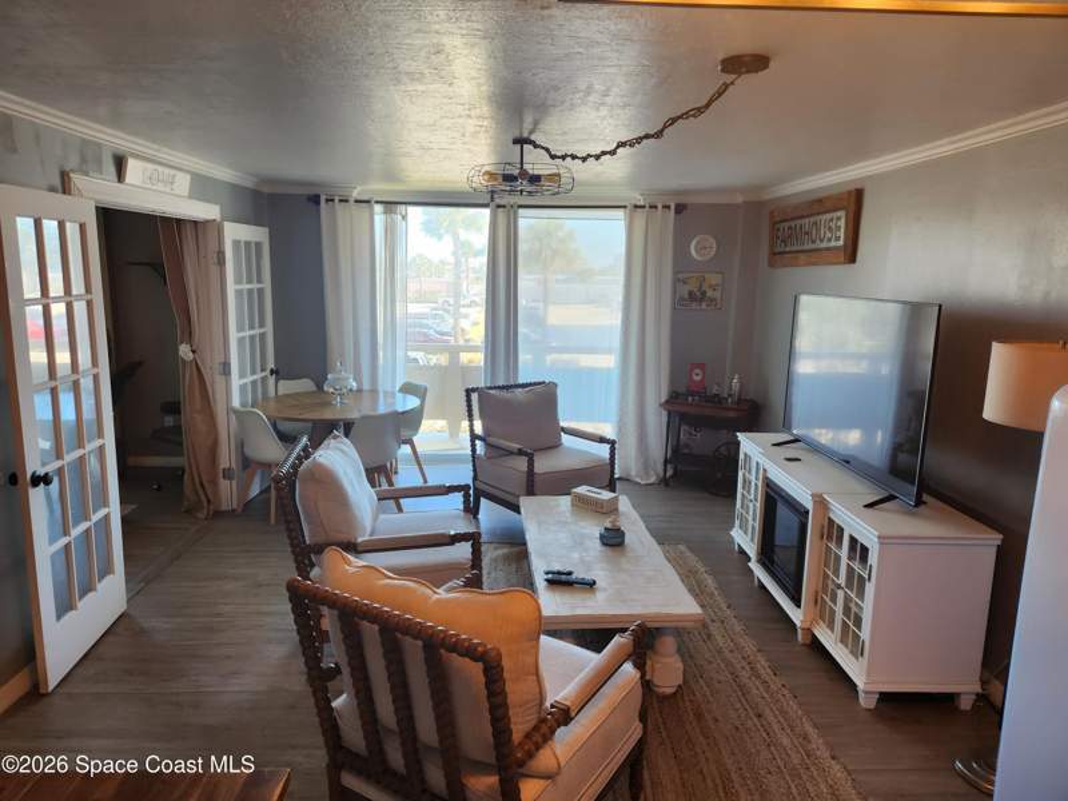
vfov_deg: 58.9
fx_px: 710
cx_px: 534
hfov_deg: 73.9
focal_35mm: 23
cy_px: 400
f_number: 1.8
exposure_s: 1/120
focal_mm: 5.4
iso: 100
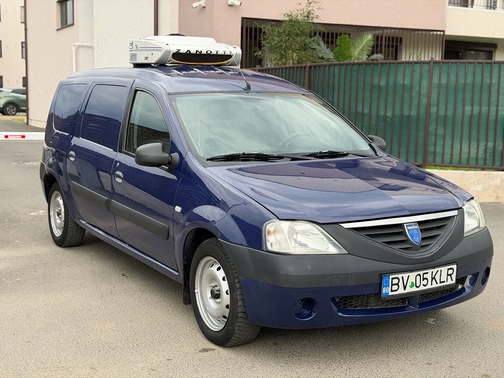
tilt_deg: -7.8
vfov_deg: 30.3
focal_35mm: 48
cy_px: 189
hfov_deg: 39.7
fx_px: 699
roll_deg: -0.7
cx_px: 252
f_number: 1.78
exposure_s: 1/570
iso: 80
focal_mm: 6.76
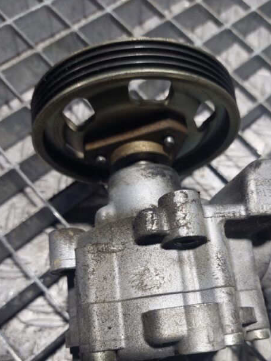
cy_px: 232
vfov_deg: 54.5
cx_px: 166
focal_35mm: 33
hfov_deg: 42.7
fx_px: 344
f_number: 1.8
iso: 125
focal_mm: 5.23
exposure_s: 1/50
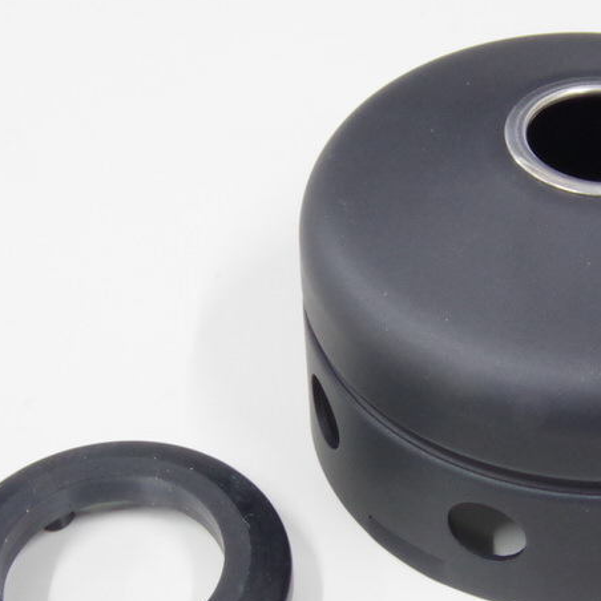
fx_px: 1905
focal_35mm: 97
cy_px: 406
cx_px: 441
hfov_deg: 17.8
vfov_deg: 17.9
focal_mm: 29
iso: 1600
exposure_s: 1/1.25
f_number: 29
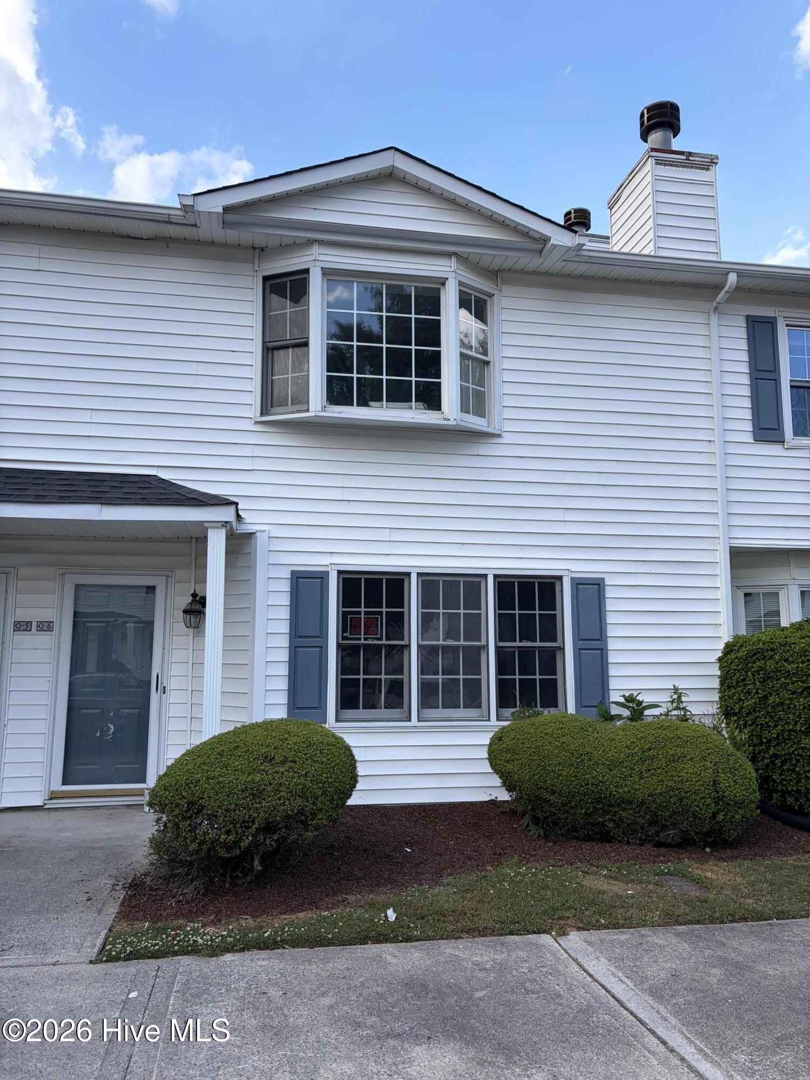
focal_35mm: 26
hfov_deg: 53.1
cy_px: 540
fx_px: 811
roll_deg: -0.3
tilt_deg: +8.9
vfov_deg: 67.3
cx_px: 405
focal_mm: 5.96
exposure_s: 1/791
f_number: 1.6
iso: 50
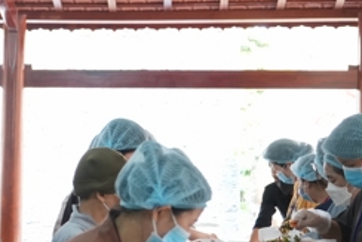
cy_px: 107
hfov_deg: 13.6
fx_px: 1409
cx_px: -211
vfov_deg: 9.8
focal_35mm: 140
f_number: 2.5
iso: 2000
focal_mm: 35
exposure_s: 1/200
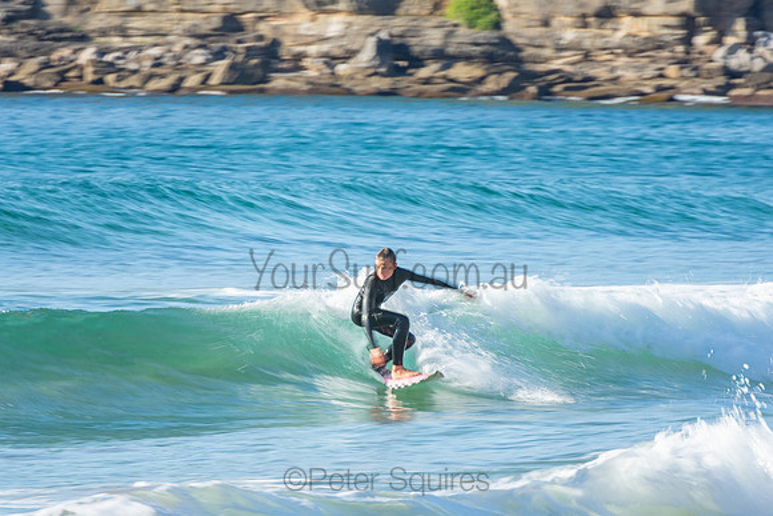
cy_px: 258
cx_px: 386
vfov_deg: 2.3
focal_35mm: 600
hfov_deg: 3.4
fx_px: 12886
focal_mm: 400
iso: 100
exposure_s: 1/30
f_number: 18
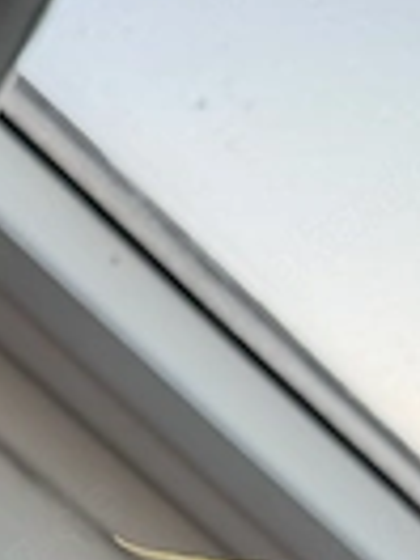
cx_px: 85
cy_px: 619
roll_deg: -0.6
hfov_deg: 20.0
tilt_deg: +8.3
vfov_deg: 24.8
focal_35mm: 73
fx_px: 1181
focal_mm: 6.76
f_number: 1.78
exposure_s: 1/121
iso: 80
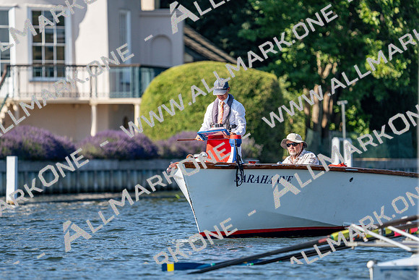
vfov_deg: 3.5
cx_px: 210
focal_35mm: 397
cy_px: 140
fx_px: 4622
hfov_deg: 5.2
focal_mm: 397
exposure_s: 1/1600
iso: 400
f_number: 6.3
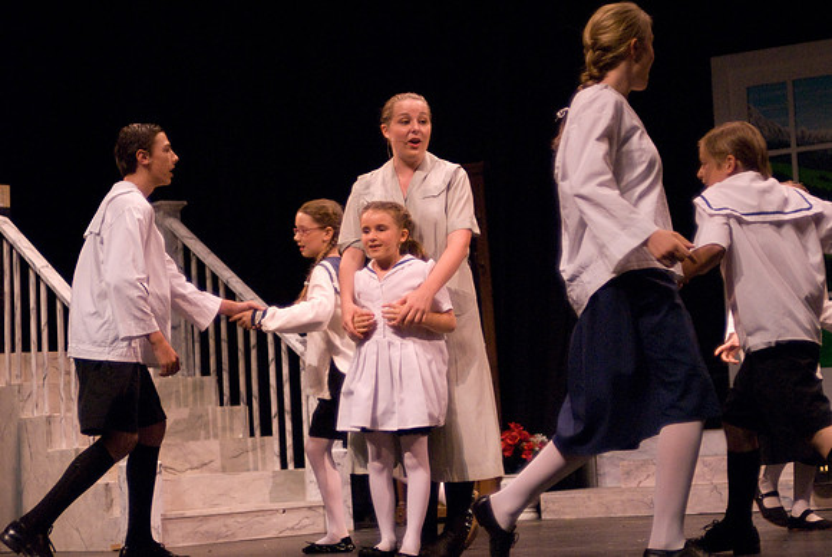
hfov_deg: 21.9
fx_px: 2151
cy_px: 278
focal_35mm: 93
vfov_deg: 14.7
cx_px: 416
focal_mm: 62
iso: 1600
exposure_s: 1/320
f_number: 2.8
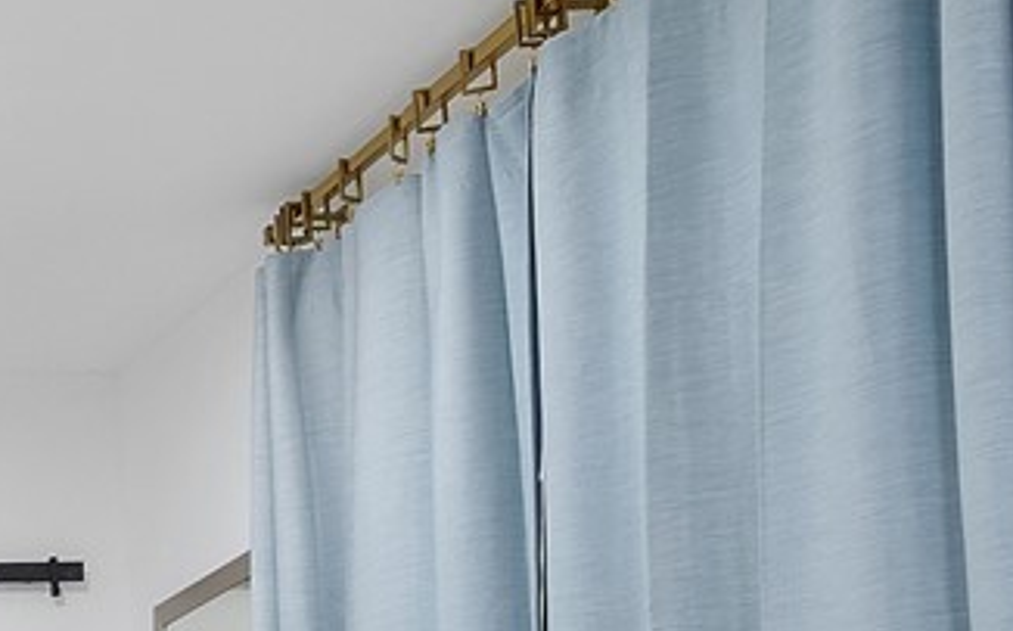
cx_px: -788
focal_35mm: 85
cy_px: 1152
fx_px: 2344
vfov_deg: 13.6
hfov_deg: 19.0
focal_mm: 16
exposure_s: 1/25
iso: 800
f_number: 8
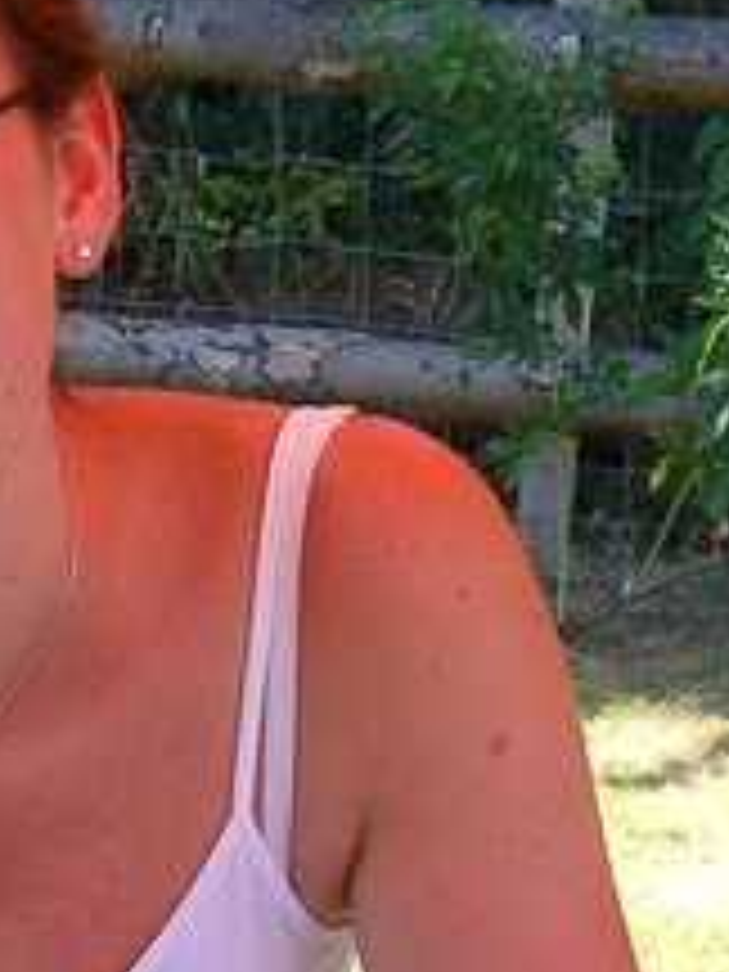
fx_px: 3791
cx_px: -97
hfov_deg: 10.8
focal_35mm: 135
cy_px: 472
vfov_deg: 14.6
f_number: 3.1
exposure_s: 1/200
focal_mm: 8.2
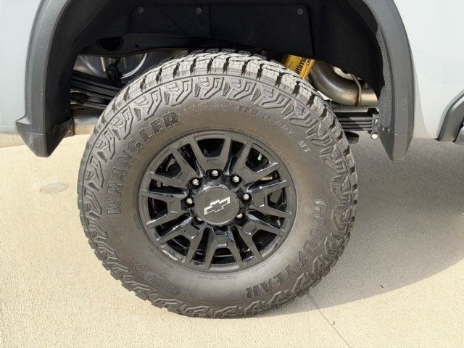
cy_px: 174
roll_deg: +2.5
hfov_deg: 39.7
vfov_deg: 30.3
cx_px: 232
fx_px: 643
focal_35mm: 48
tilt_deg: -23.1
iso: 100
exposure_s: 1/1167
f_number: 1.78
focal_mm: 6.76
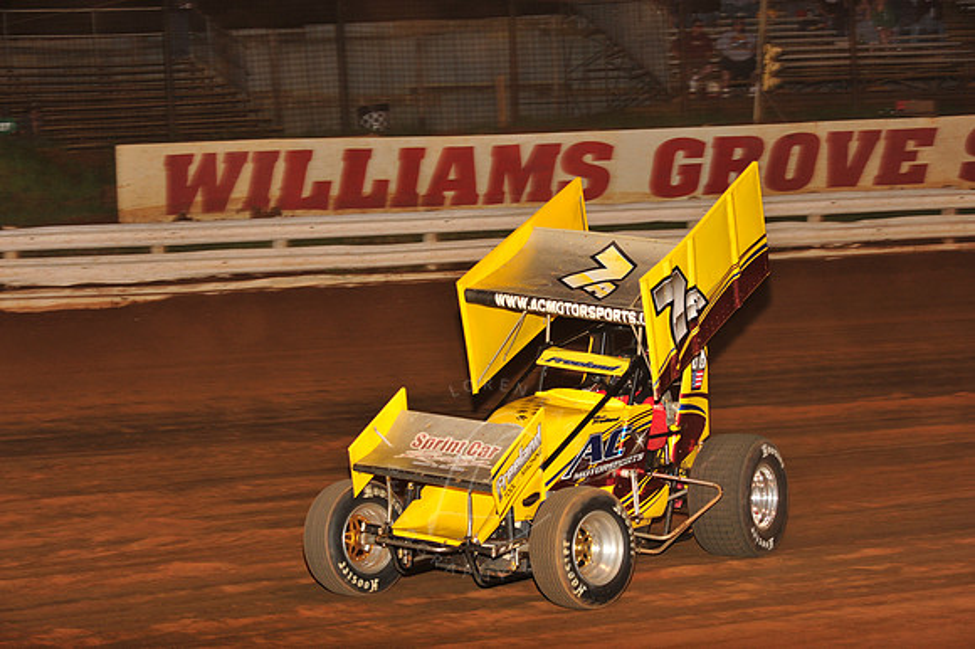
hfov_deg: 20.4
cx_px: 488
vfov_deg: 13.7
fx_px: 2707
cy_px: 324
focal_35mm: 100
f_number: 6.3
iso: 800
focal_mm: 100
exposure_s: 1/320
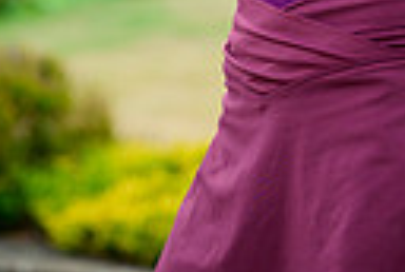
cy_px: -354
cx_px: 247
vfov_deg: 3.7
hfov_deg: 5.6
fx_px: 4150
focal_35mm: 368
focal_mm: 105
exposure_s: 1/200
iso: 160
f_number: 4
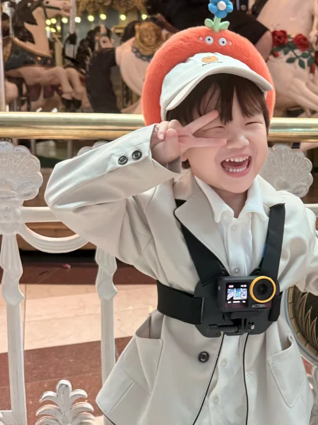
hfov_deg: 26.1
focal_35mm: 52
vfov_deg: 36.8
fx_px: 638
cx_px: 340
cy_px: 190
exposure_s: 1/120
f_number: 1.78
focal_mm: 6.76
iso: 125
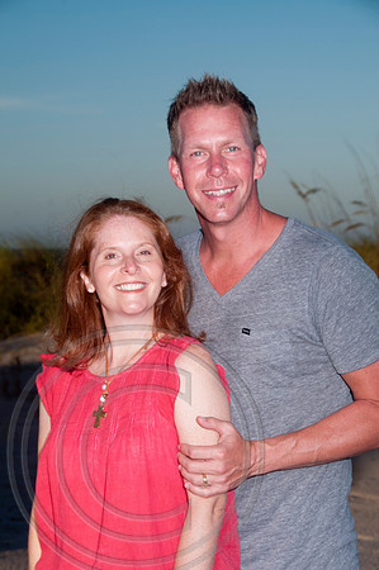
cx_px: 190
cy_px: 285
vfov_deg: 19.5
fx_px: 1662
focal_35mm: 105
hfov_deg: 13.0
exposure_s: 1/250
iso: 100
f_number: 10
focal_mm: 70
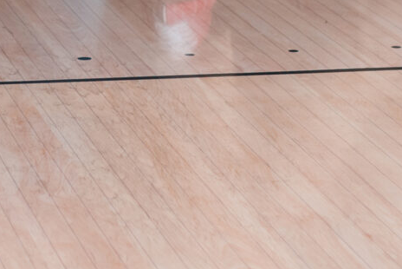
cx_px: -81
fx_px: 2156
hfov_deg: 10.5
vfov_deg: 6.7
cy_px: -398
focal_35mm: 193
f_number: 3.5
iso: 200
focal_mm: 35
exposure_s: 1/200
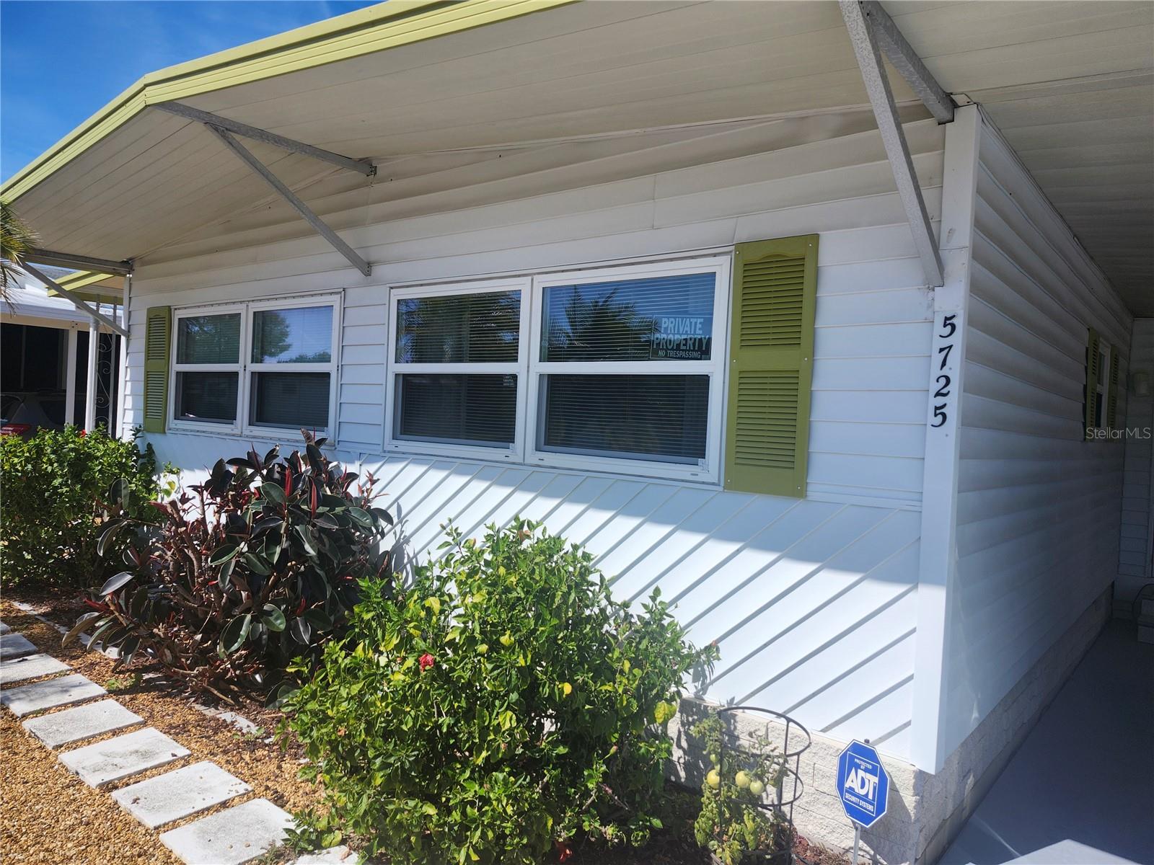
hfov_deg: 73.9
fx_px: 767
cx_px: 577
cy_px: 432
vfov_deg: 58.9
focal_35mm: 23
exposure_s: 1/1920
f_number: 1.8
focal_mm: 5.54
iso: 25
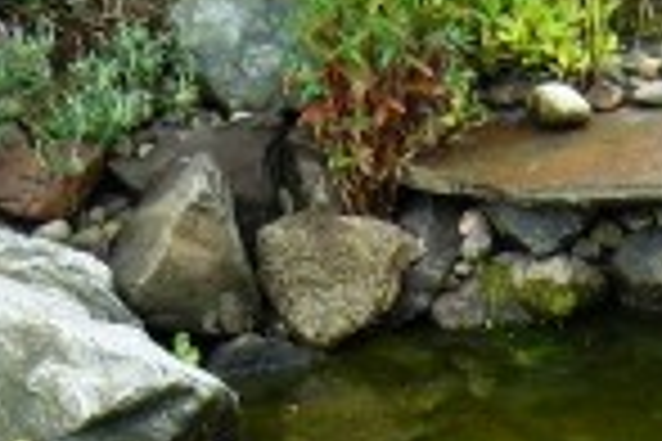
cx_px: 748
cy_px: 778
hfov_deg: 11.7
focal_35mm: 172
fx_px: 3163
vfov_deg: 7.7
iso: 80
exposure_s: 1/80
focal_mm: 7.9
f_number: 2.8
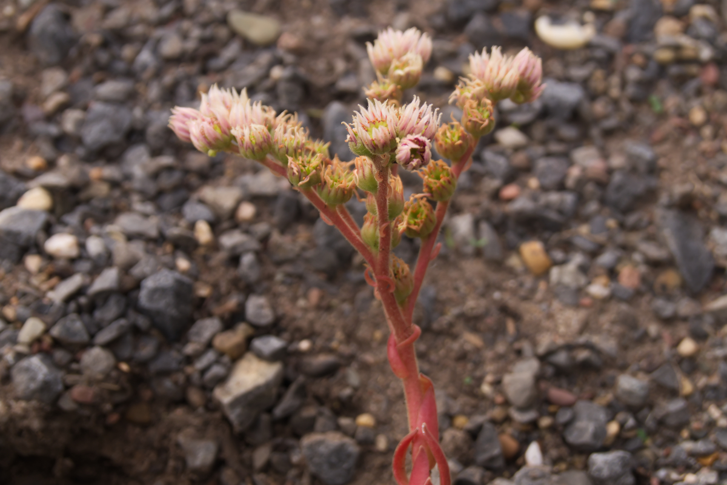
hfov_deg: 27.0
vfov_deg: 18.2
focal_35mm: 75
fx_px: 1514
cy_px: 242
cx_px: 364
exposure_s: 1/80
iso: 160
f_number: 8
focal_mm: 50
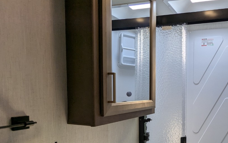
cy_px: 104
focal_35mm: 29
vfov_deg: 42.1
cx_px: 193
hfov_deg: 58.0
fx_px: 180
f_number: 2.2
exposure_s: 1/197
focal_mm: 2.35
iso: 60
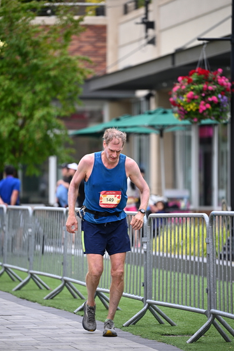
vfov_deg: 10.3
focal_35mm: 200
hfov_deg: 6.9
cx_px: 117
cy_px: 176
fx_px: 1949
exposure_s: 1/1600
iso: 640
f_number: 2.8
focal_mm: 200
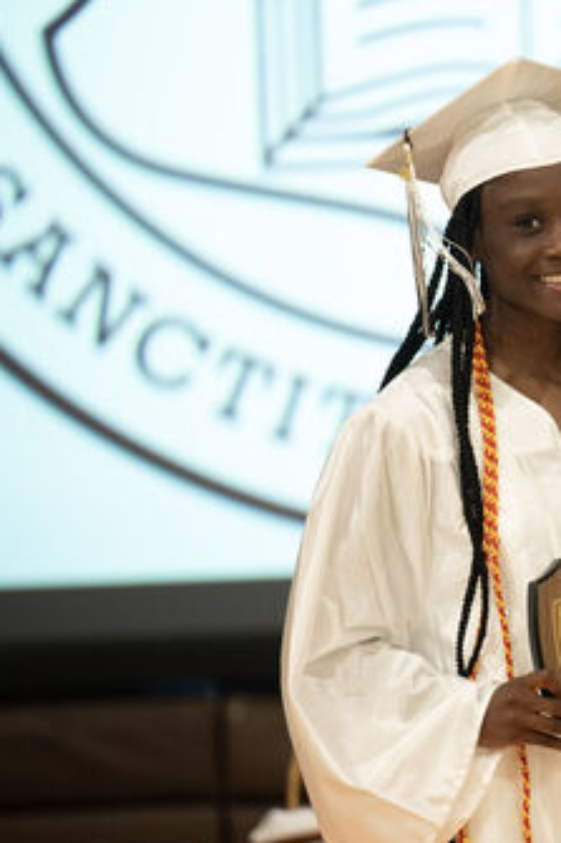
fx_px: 8587
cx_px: 723
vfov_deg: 5.6
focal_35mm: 367
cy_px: 448
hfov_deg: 3.7
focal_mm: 200
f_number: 3.2
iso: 1600
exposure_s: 1/100
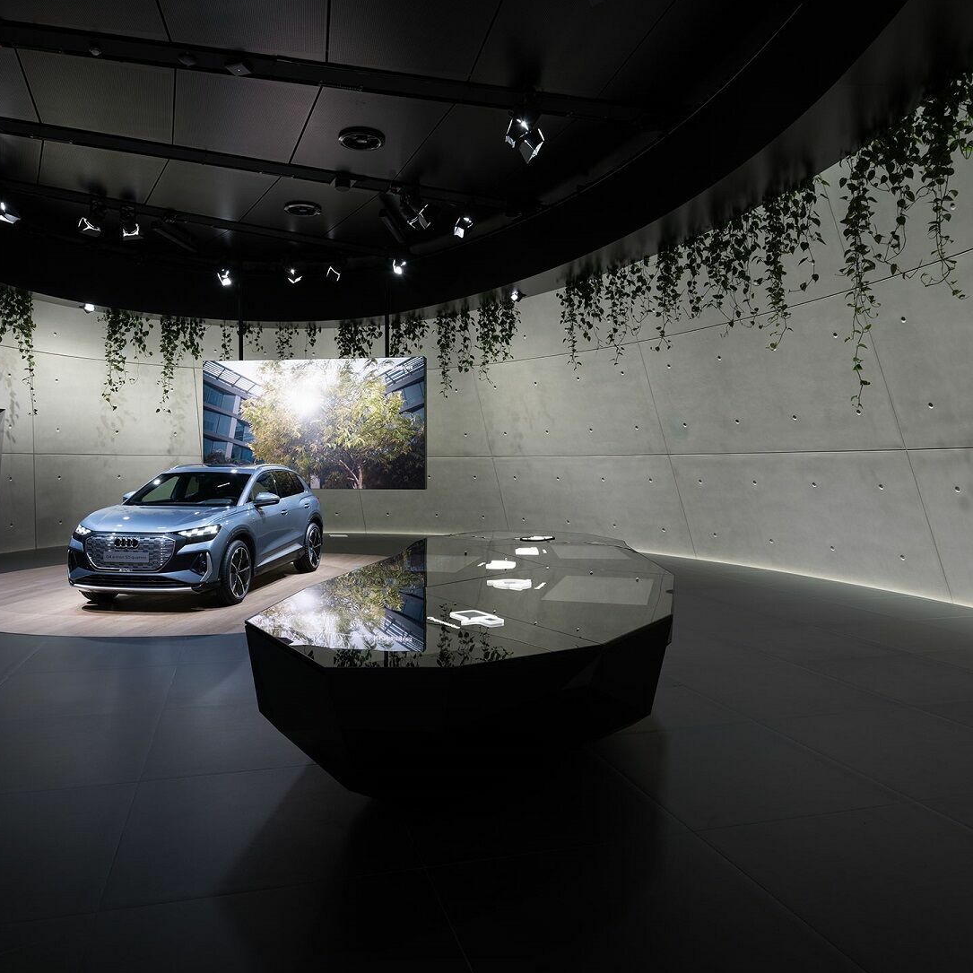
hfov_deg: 69.1
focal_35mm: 22
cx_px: 404
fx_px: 700
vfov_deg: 69.6
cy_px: 491
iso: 100
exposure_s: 1.3
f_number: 11
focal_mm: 23
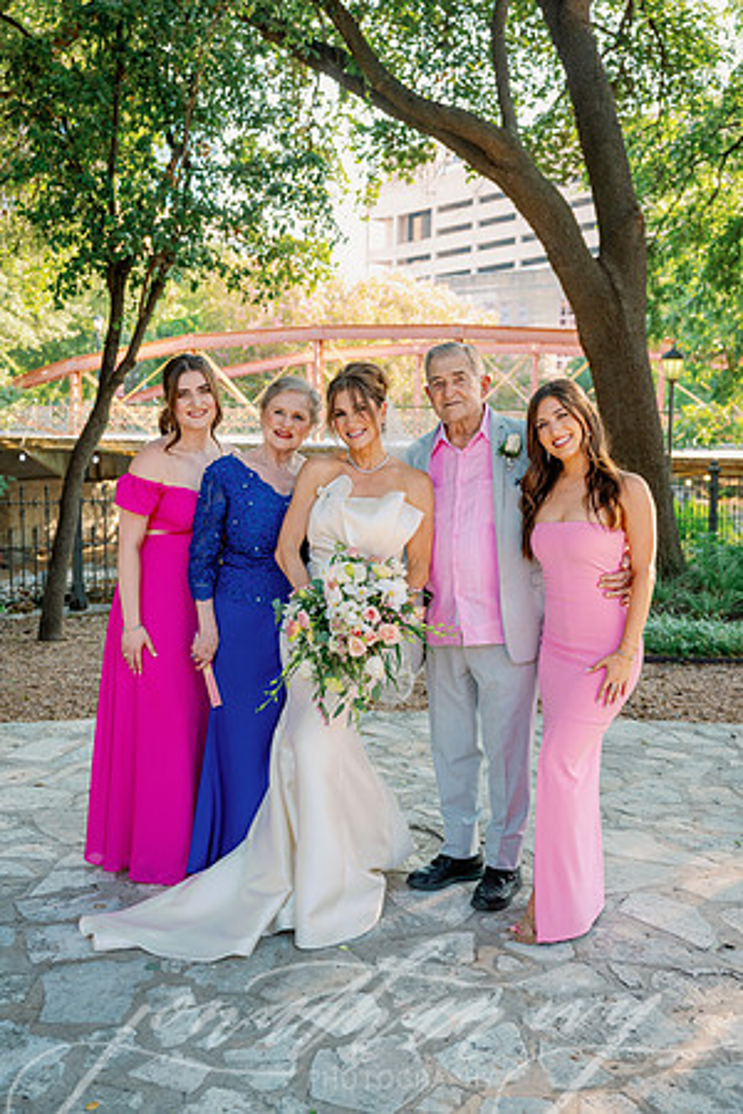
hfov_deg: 36.9
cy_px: 557
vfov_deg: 53.1
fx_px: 1114
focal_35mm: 36
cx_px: 372
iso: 500
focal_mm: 36
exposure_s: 1/320
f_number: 3.5
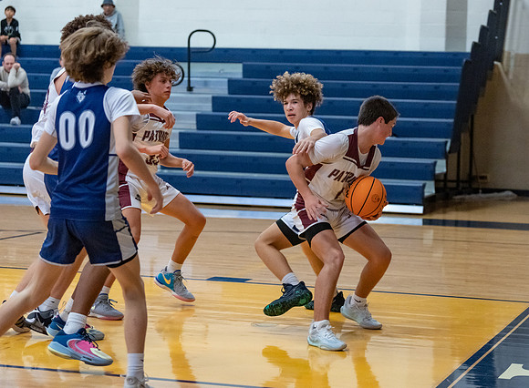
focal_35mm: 92
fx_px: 1397
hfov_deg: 21.4
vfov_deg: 15.8
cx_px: 342
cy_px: 165
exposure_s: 1/1000
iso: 5000
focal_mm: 70
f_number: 2.8
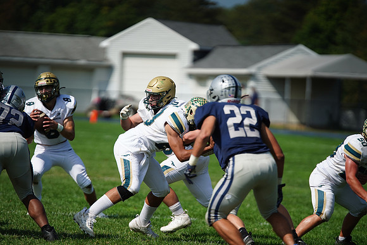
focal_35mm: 300
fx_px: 3059
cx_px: 184
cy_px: 122
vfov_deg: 4.6
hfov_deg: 6.9
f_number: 2.8
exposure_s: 1/8000
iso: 400
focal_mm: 300
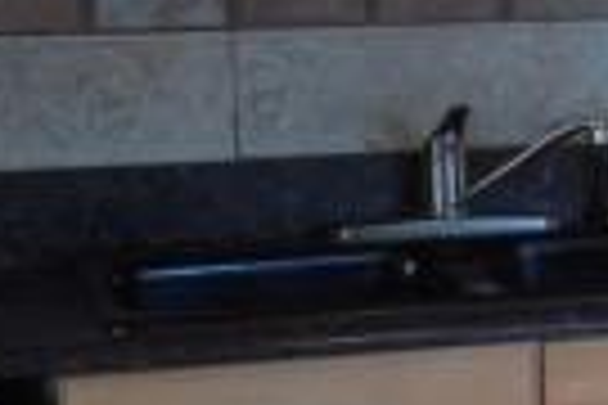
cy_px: 130
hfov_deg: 8.9
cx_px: 1698
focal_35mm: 197
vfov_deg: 7.0
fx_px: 3327
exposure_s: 1/30
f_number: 3.3
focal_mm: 4.5
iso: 125
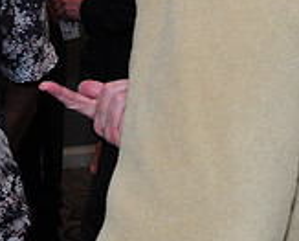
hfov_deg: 13.2
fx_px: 1282
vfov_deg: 10.5
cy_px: -78
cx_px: 70
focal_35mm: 145
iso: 1000
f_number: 6.3
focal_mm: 29
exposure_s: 1/60
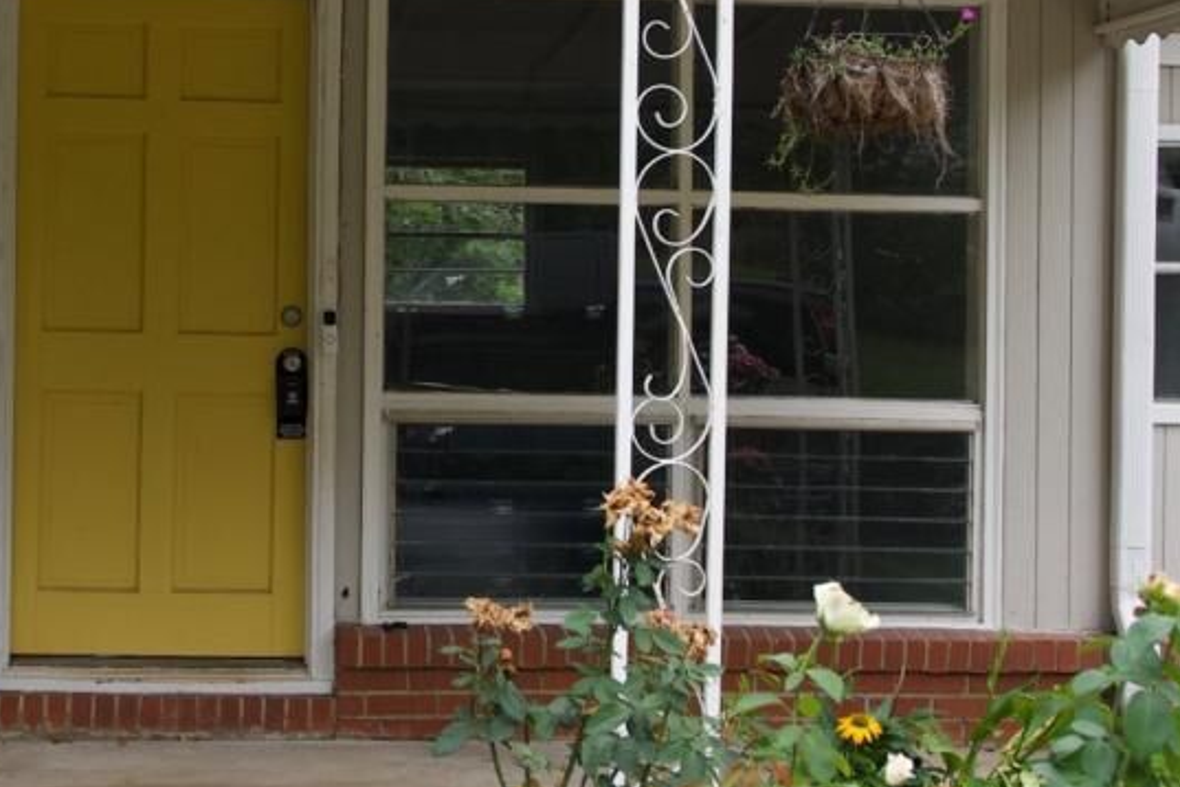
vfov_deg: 17.9
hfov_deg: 26.5
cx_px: 371
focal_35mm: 76
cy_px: 330
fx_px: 2491
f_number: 4
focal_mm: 23
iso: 250
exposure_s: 1/160
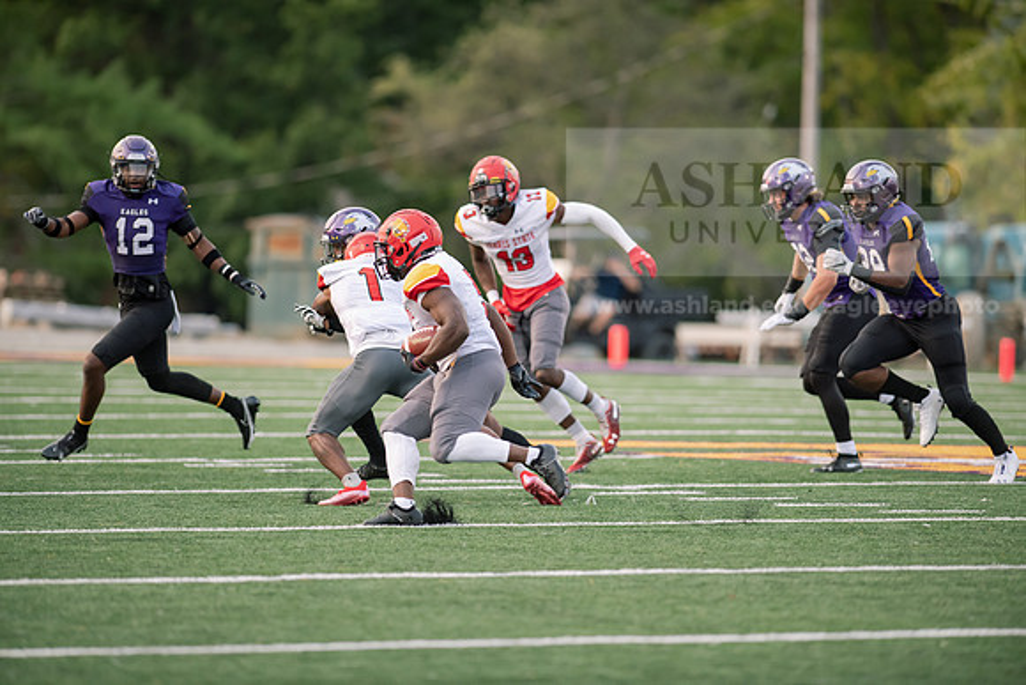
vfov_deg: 4.6
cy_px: 342
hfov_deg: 6.9
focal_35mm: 300
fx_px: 8552
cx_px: 513
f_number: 3.2
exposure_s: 1/1000
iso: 1250
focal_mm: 300
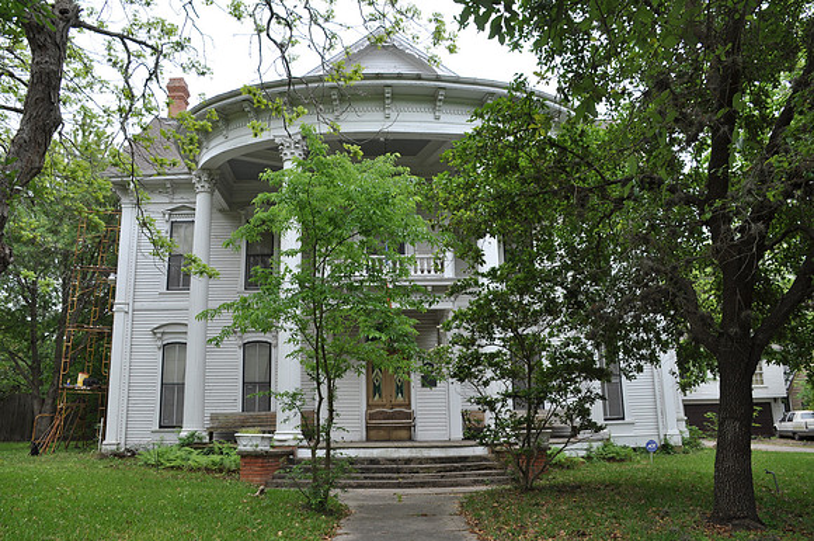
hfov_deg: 67.5
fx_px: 610
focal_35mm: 27
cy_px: 270
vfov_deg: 47.8
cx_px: 407
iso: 200
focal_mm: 18
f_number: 10
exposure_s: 1/100
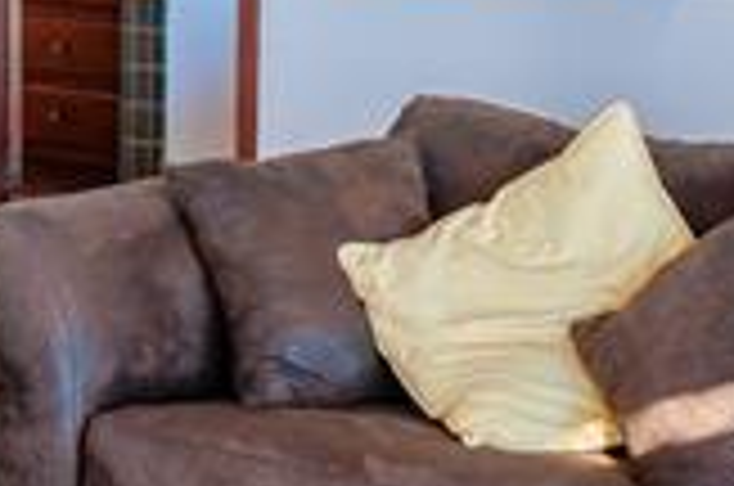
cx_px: 257
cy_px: 261
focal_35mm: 126
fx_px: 2564
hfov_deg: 16.3
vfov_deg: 10.8
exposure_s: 1/90
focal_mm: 20
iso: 125
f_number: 2.8
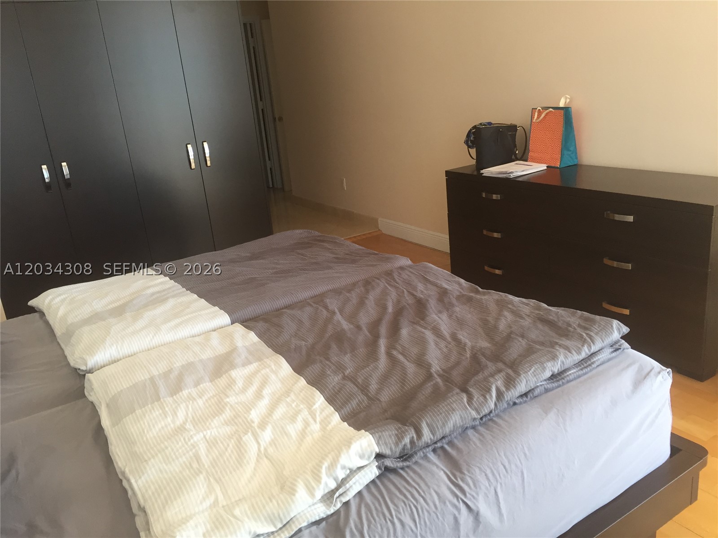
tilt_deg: -17.7
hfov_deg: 61.7
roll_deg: +4.6
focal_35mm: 29
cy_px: 269
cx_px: 359
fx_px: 602
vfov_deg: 48.2
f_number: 2.2
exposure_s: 1/30
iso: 64
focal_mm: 4.15
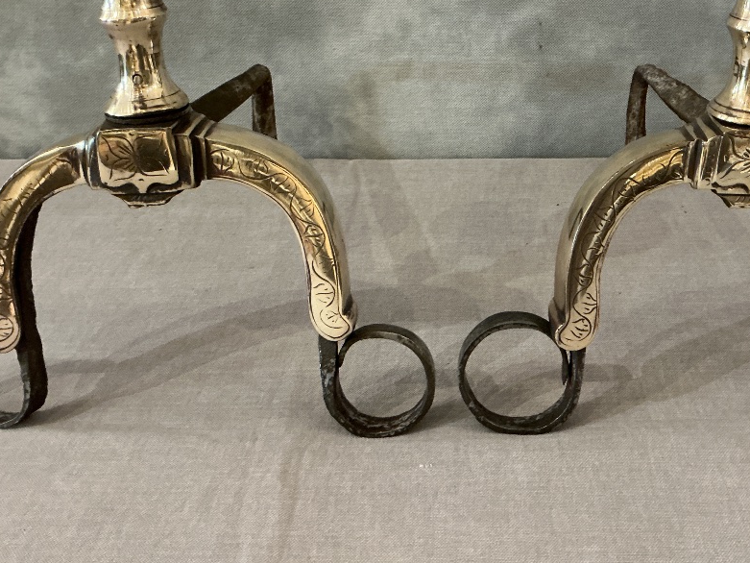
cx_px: 479
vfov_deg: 33.0
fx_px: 932
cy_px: 142
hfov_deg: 43.4
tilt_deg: -24.3
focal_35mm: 43
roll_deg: -0.2
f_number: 1.8
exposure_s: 1/50
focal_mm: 3
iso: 250
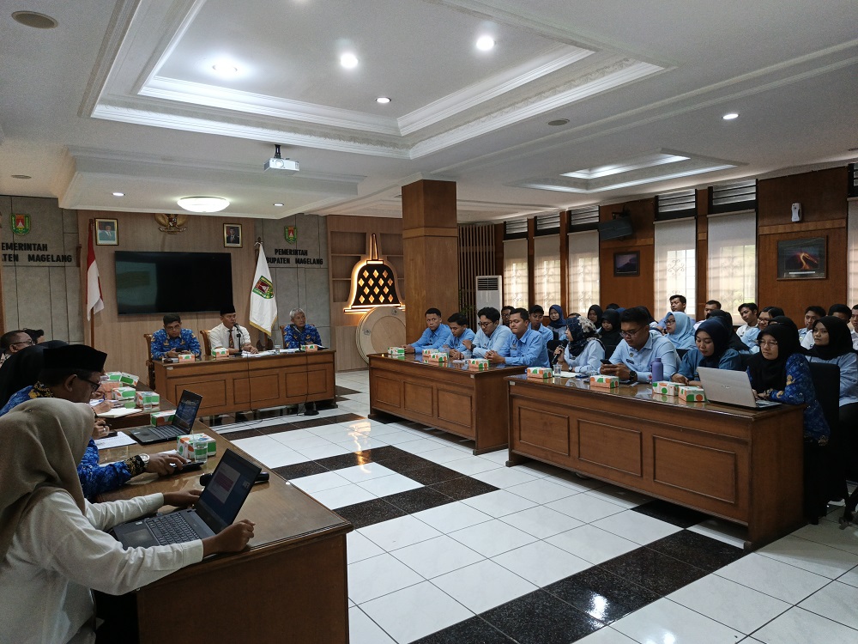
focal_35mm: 23
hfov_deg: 73.9
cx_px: 429
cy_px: 322
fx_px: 570
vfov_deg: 58.9
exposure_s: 1/50
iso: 710
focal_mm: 5.56
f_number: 1.8
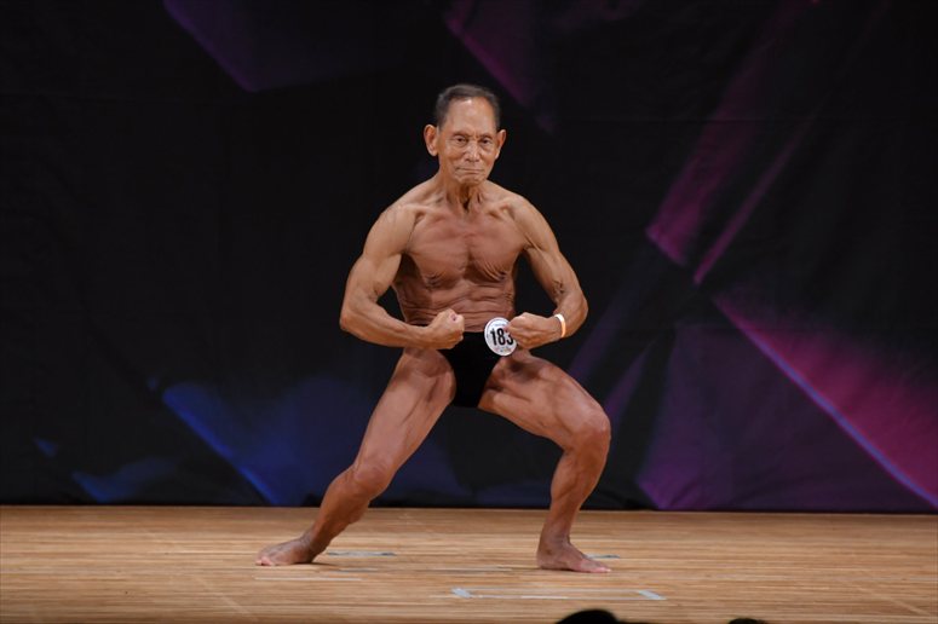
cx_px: 469
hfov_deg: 5.5
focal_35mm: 375
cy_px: 312
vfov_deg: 3.7
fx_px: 9766
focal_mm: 250
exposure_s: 1/400
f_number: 5.6
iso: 1100
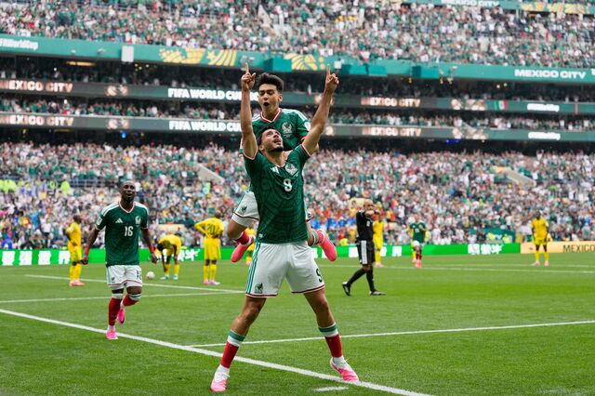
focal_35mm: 70
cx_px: 298
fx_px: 1156
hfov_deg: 28.9
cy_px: 198
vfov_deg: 19.4
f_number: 3.5
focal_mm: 70
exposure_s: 1/1600
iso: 1000
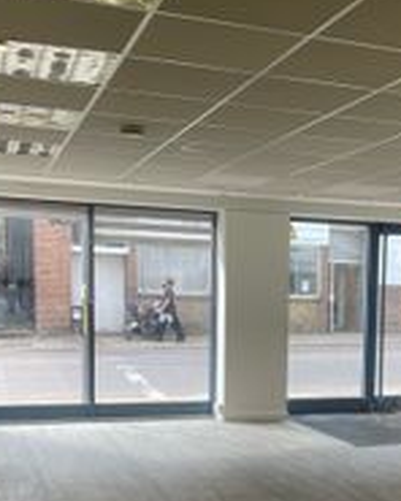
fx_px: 816
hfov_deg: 27.0
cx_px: 333
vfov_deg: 33.3
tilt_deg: -4.6
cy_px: 387
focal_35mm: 55
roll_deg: -2.8
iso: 32
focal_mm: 4.2
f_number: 1.6
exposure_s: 1/248
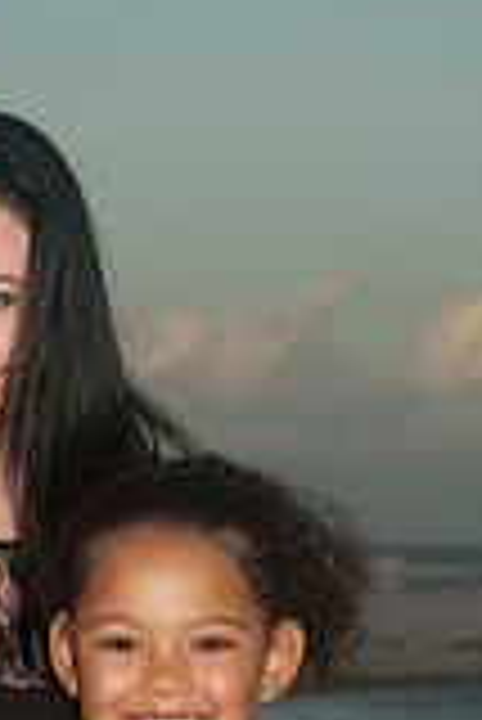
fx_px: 5230
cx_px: -38
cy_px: 706
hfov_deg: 5.3
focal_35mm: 261
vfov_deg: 7.8
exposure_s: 1/125
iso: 100
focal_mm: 62
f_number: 6.3
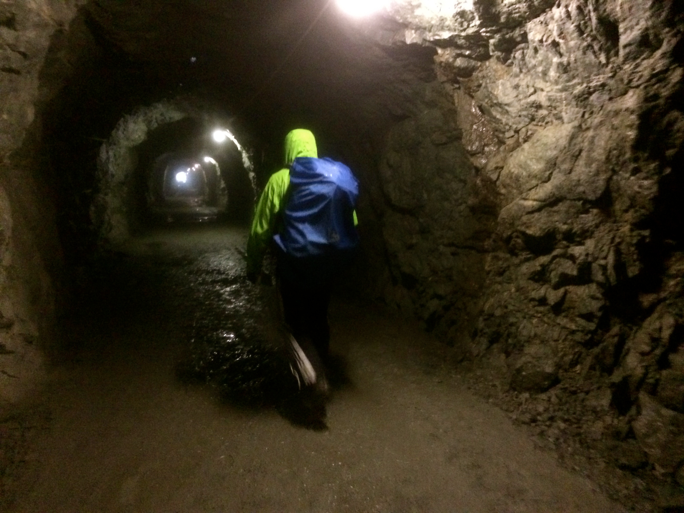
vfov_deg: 46.8
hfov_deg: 60.0
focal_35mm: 30
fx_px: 593
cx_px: 342
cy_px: 256
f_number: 2.2
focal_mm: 4.12
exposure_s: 1/15
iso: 1000
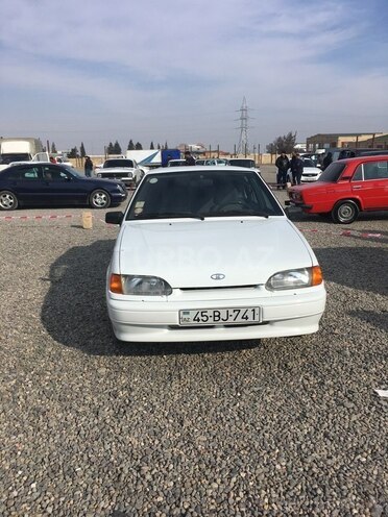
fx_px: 433
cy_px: 258
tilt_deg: -14.8
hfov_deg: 48.2
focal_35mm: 29
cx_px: 194
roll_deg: +2.0
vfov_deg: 61.7
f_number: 2.2
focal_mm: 4.15
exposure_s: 1/2849
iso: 25
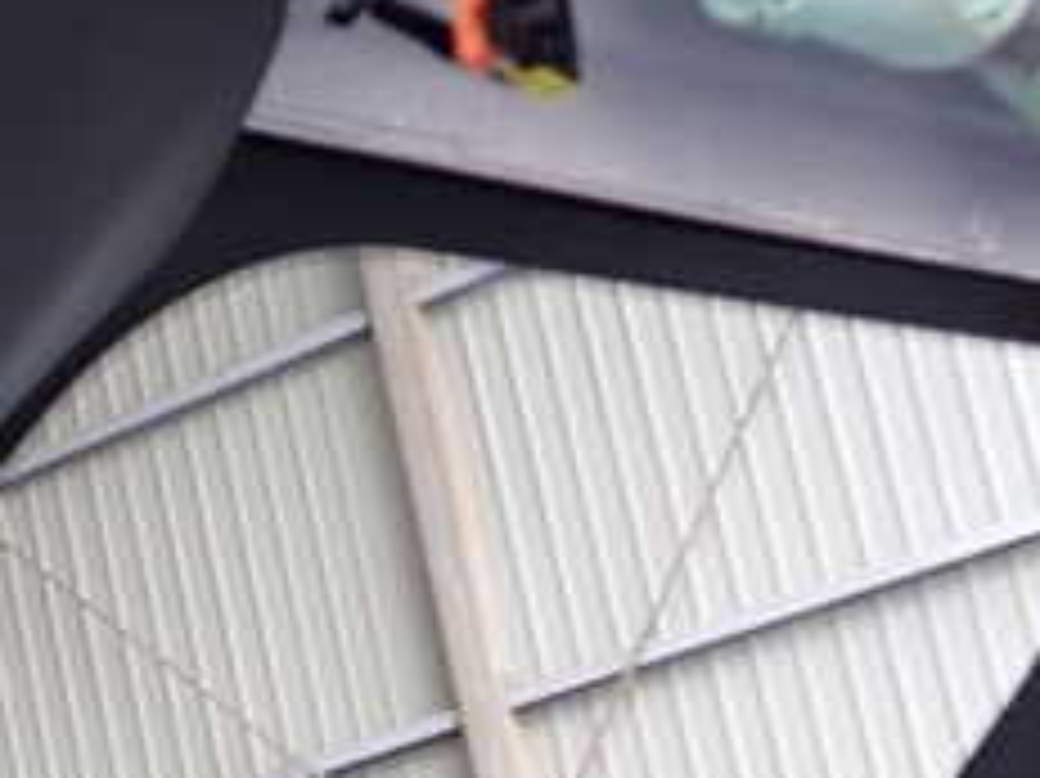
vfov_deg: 18.0
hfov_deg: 24.8
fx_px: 2342
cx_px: 270
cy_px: 922
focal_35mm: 78
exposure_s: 1/30
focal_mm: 5.4
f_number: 2.3
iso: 200
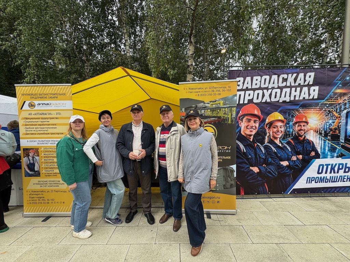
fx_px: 142
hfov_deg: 102.1
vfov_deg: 85.7
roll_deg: -2.3
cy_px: 131
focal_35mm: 14
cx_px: 175
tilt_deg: -1.8
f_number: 2.2
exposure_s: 1/304
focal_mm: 2.22
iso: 40
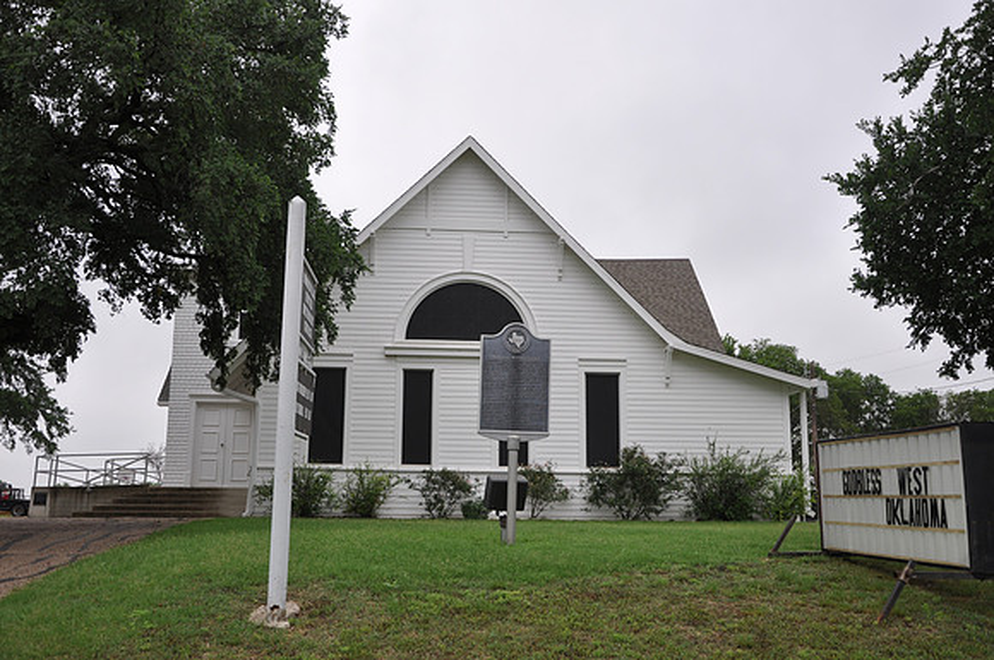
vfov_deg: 36.8
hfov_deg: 53.2
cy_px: 330
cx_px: 497
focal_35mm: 36
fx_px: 993
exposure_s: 1/125
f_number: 5.6
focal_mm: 24
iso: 200
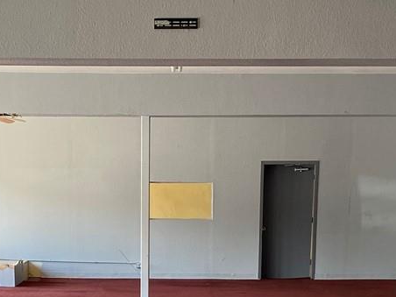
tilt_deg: -12.2
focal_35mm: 92
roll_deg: -0.6
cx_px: 155
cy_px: 428
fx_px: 1052
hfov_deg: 21.3
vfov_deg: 15.0
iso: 64
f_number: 1.8
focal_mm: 4.25
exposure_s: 1/121
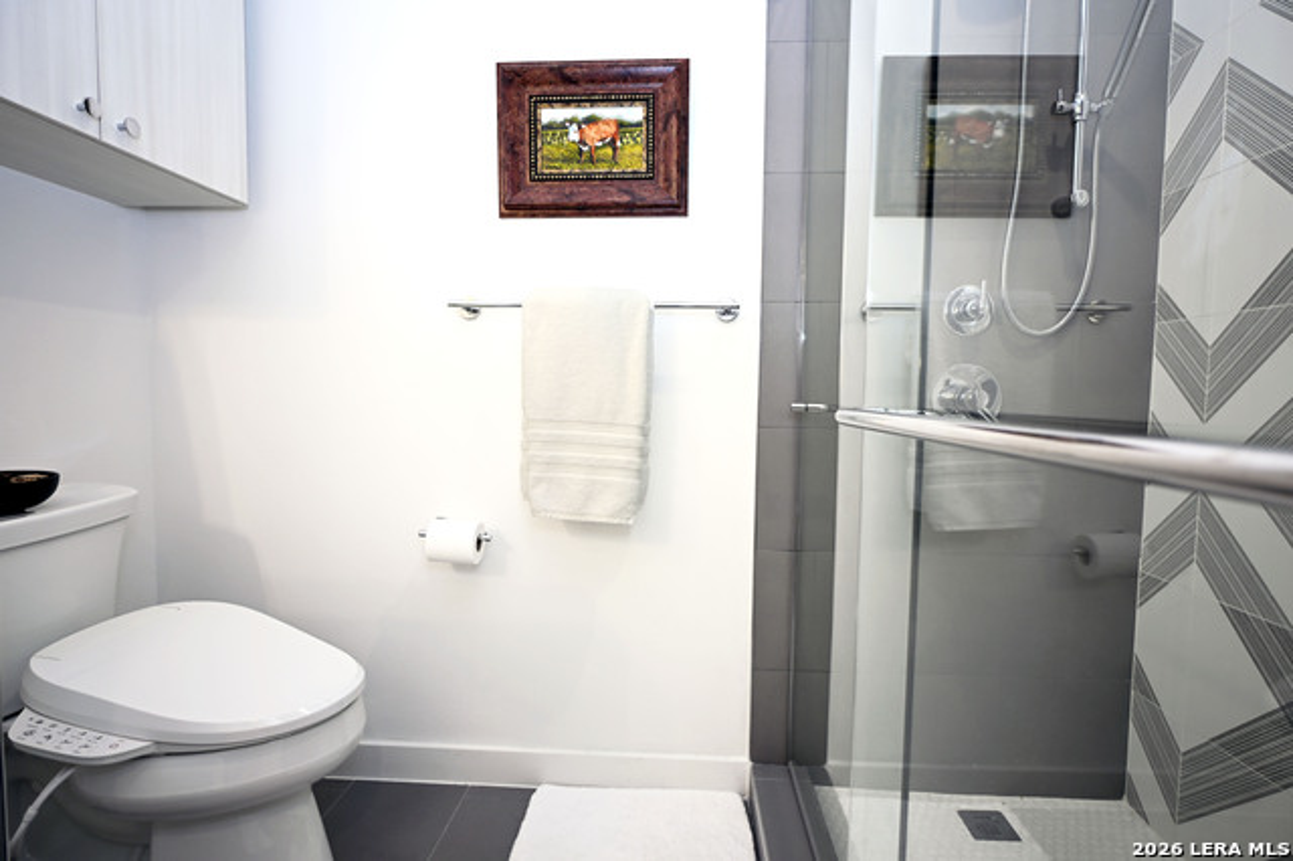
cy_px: 430
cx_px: 646
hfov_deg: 90.0
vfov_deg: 67.3
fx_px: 646
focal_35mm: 18
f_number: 3.5
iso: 100
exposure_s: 1/20
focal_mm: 12
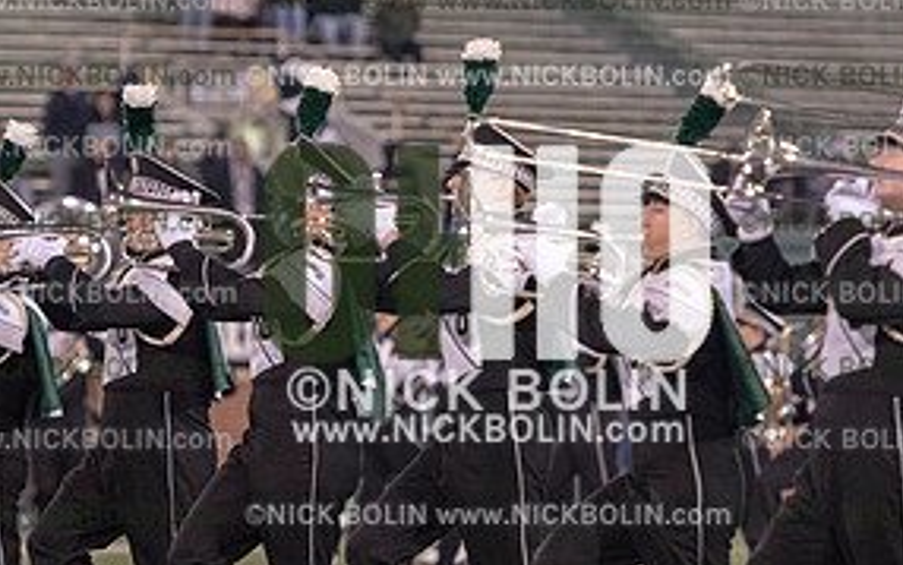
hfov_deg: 7.3
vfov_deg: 4.5
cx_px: 486
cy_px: 295
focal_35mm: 289
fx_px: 7115
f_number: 3.2
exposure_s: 1/1250
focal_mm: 140
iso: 5000
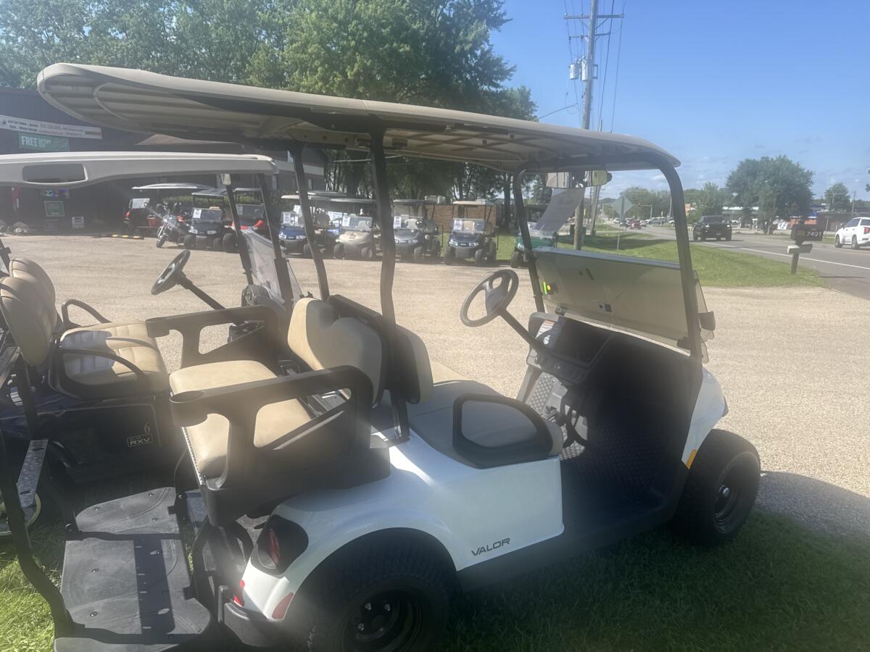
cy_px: 326
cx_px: 435
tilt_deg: -11.2
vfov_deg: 56.8
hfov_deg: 71.6
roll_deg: +0.0
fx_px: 603
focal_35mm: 24
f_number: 1.78
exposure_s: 1/2833
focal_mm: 6.76
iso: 80
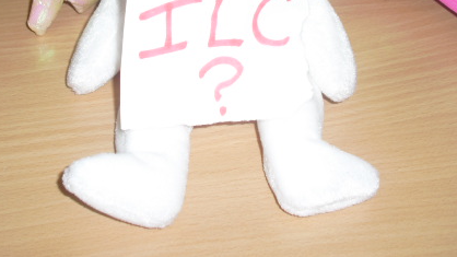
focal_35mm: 60
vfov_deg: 19.6
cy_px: 14
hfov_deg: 34.8
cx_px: 196
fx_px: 727
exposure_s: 1/60
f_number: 3.1
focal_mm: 6.3
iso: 64
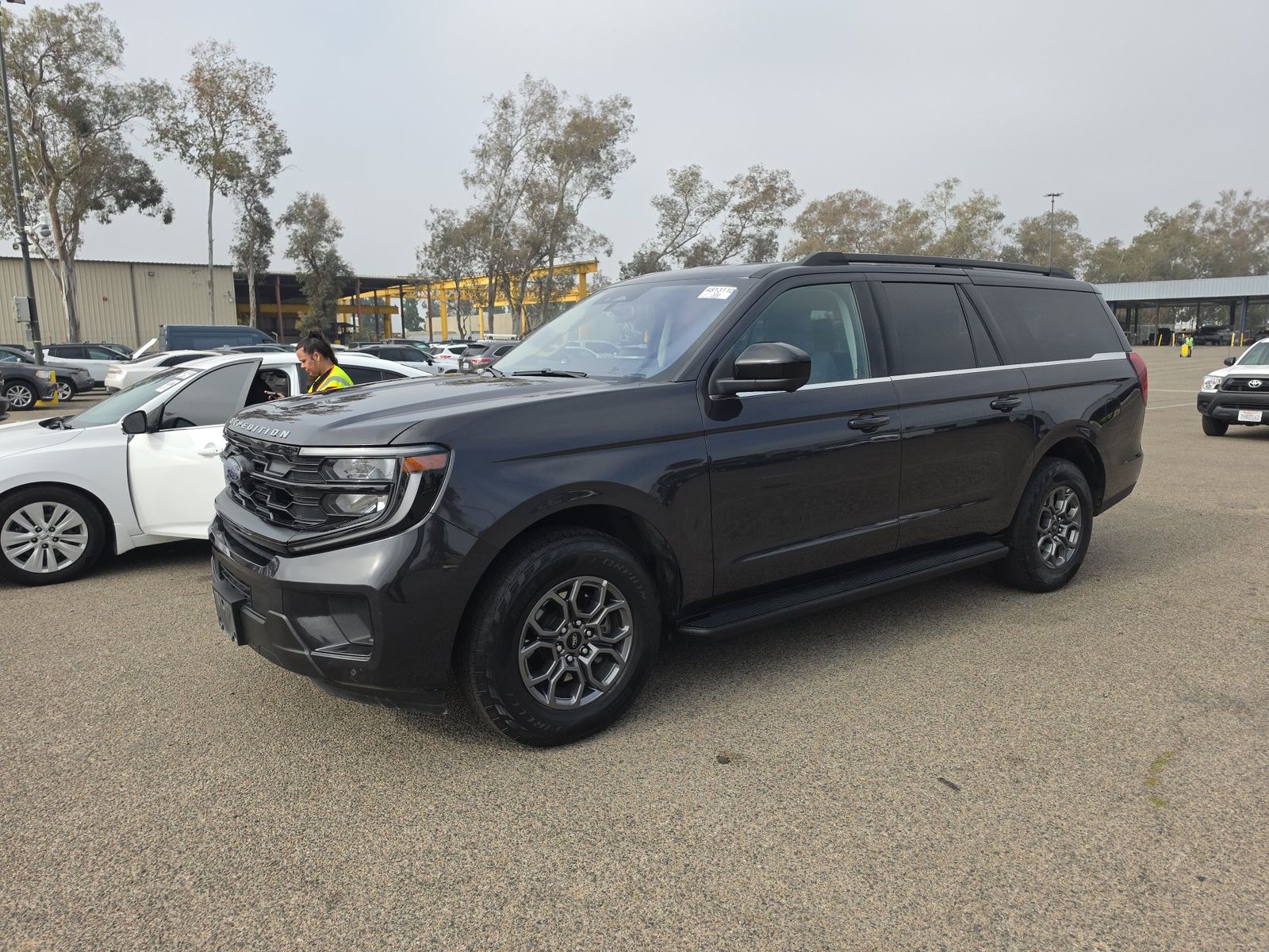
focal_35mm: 23
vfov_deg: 58.9
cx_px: 634
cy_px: 476
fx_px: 843
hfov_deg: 73.9
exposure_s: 1/4332
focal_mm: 6.5
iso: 63
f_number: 1.4
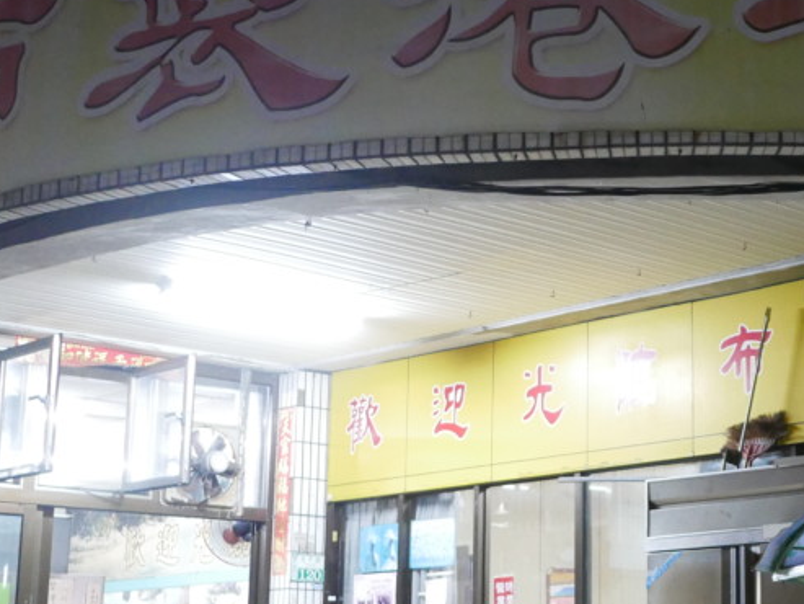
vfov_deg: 20.2
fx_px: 1696
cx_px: 680
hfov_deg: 26.0
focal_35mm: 73
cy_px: 306
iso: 2000
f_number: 1.7
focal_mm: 15
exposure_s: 1/60
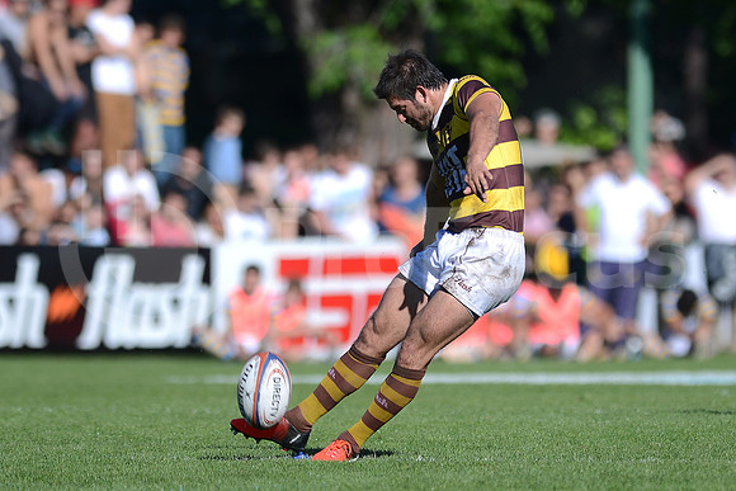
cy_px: 246
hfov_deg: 4.9
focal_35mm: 420
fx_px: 8588
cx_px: 368
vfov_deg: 3.3
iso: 200
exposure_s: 1/2000
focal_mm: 420
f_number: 4
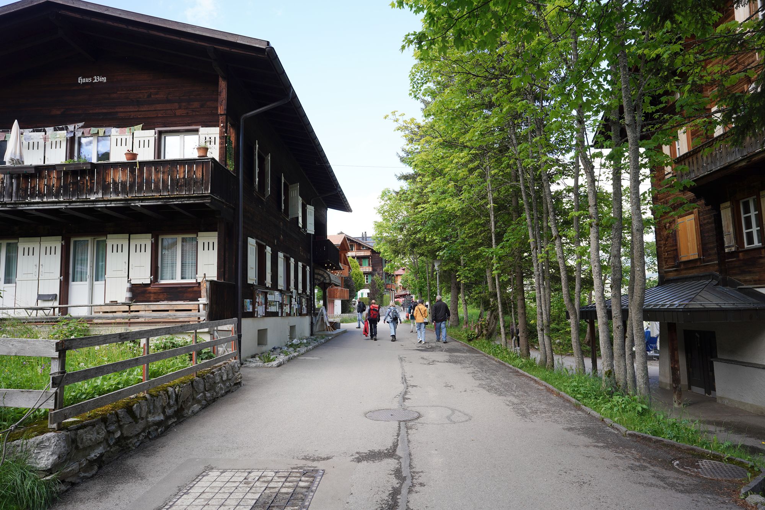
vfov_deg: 53.1
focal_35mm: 24
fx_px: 510
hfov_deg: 73.7
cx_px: 382
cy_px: 255
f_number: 5.6
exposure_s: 1/100
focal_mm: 24
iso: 100
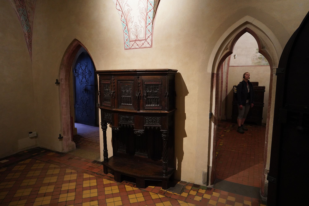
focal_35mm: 24
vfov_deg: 53.1
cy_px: 103
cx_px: 154
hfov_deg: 73.7
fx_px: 206
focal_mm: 24
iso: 3200
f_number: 2.8
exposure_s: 1/80
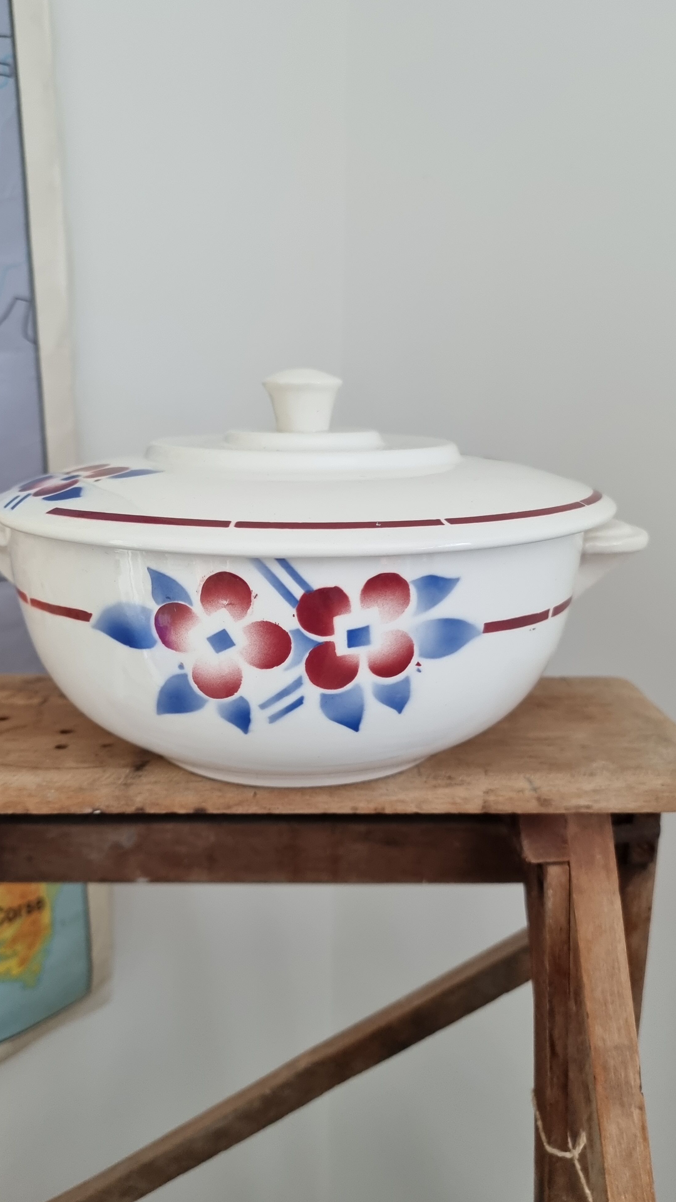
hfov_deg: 42.8
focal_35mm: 27
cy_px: 589
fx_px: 860
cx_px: 305
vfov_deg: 69.9
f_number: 1.8
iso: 250
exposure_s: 1/100
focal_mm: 6.7
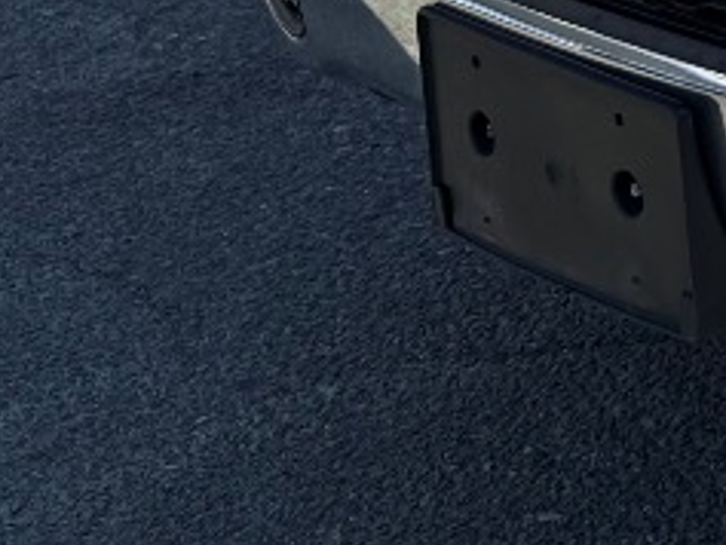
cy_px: -692
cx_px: 1780
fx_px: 3064
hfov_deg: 11.2
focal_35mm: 146
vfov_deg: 9.3
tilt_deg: -7.1
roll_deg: +0.9
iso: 100
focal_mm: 6.76
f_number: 1.78
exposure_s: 1/3759
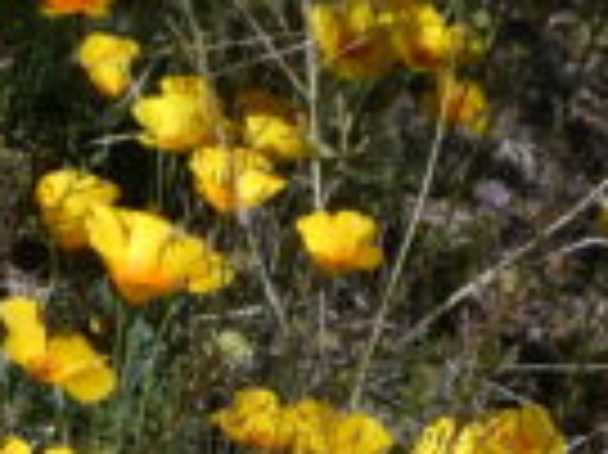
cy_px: 852
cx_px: -432
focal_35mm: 228
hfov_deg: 8.4
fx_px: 4001
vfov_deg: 6.4
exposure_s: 1/800
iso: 80
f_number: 4.5
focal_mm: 7.8
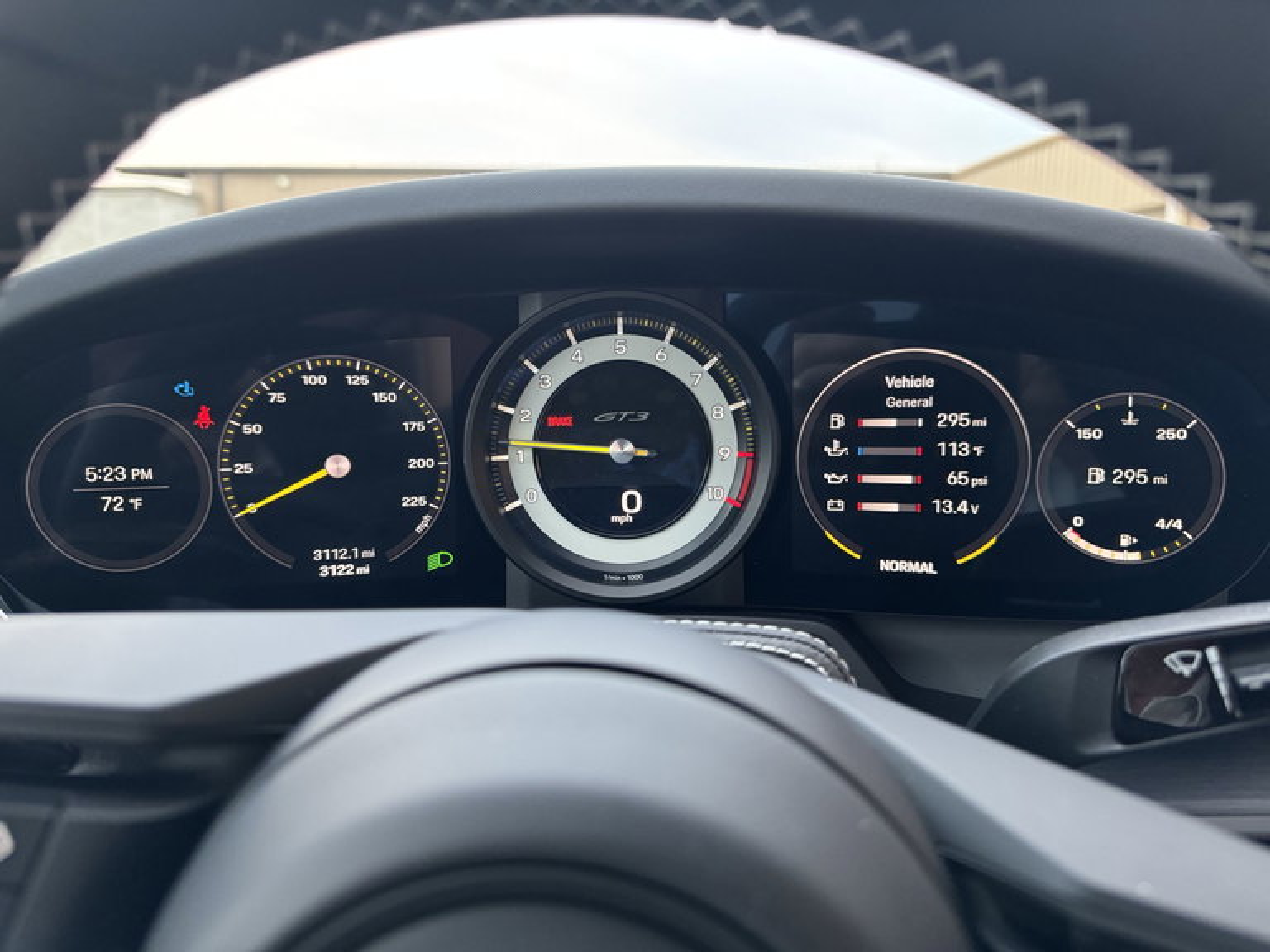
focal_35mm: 24
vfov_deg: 56.8
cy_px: 476
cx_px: 635
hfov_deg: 71.6
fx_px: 881
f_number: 1.78
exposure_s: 1/57
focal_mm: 6.86
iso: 500
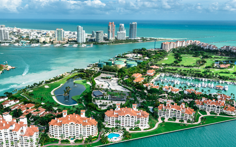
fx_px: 212
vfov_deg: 38.2
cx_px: 101
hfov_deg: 57.9
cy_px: 84
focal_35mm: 33
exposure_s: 1/1600
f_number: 5.6
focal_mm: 28
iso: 320
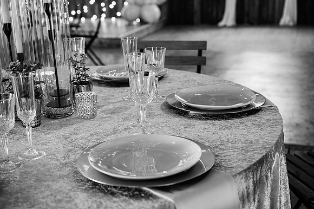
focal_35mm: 57
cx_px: 157
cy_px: 104
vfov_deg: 24.0
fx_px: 493
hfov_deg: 35.4
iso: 320
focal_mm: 55
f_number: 4.5
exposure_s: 1/200
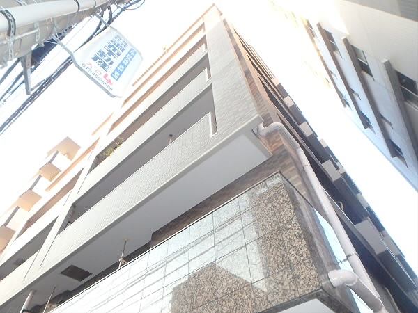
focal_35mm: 21
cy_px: 156
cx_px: 209
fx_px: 254
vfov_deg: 63.4
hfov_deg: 79.0
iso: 800
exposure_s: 1/200
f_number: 3.5
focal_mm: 3.7
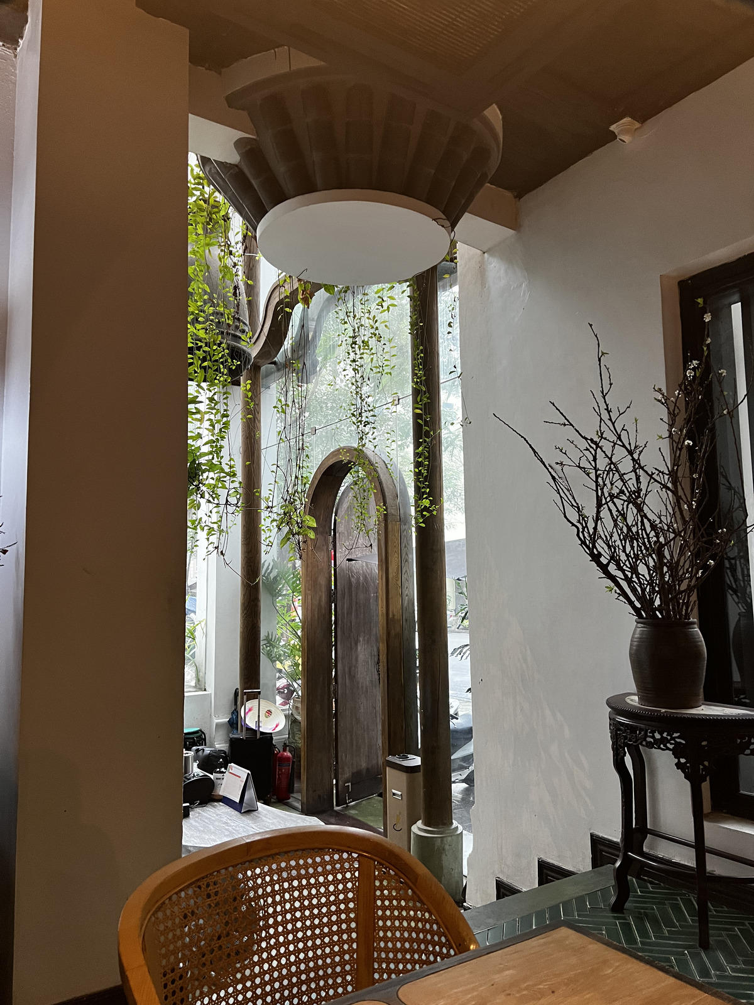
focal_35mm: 26
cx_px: 377
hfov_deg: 53.1
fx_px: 755
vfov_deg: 67.3
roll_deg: +0.8
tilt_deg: +8.4
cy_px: 502
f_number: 1.5
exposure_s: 1/50
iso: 320
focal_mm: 5.7
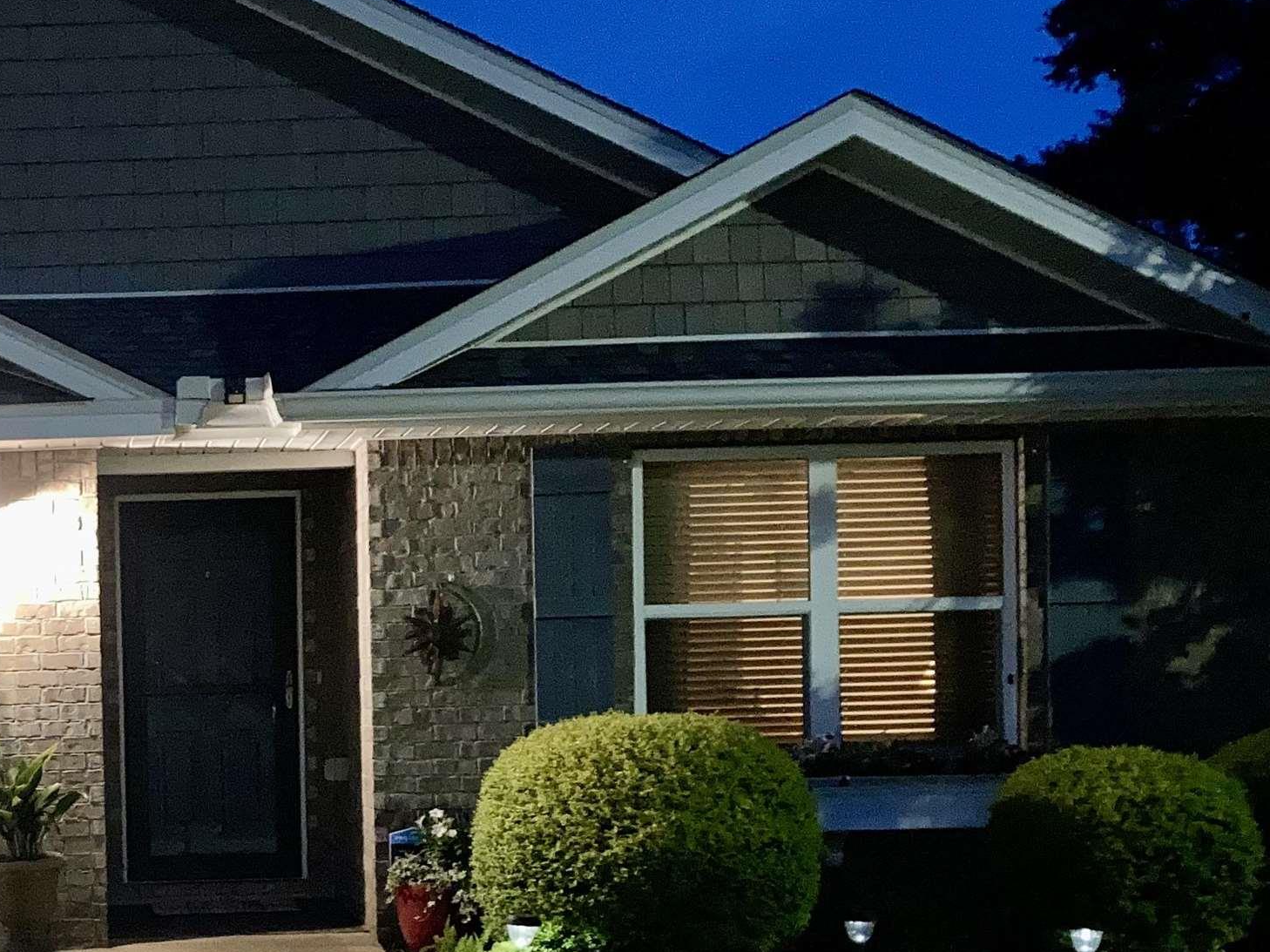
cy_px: 809
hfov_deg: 30.7
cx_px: 44
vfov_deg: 24.3
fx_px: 2164
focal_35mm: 59
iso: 320
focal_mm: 3.99
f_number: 1.8
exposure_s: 1/4
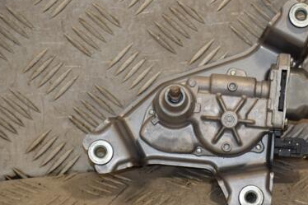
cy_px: 106
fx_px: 2162
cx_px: 240
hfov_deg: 8.1
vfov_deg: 5.4
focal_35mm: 253
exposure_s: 1/160
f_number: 5.6
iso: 800
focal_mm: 105
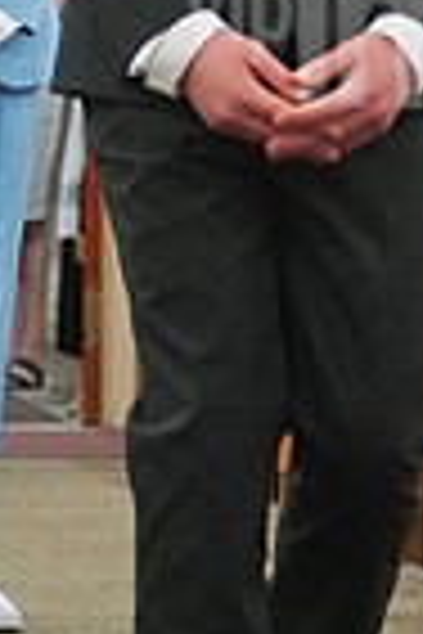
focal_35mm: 478
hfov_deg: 2.9
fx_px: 8424
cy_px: -207
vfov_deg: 4.3
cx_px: 306
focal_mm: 100
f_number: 5.6
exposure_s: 1/100
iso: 6400
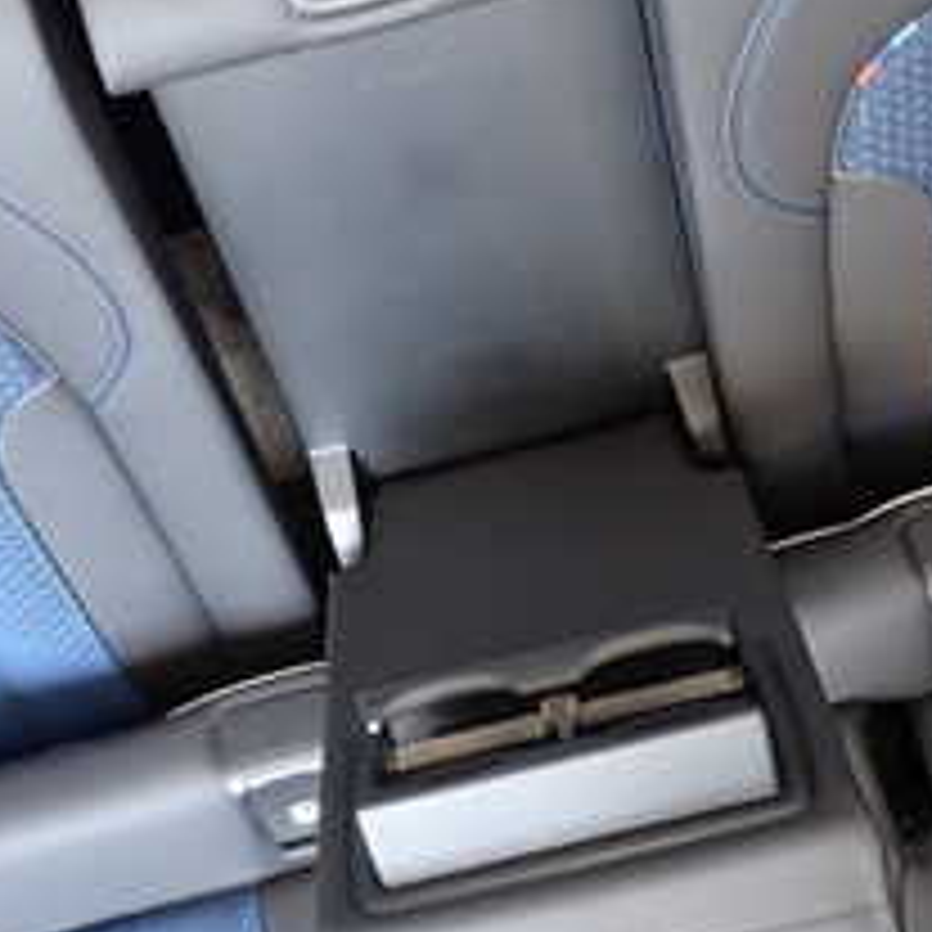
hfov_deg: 26.9
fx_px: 1950
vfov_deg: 26.7
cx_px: 437
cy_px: 275
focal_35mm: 64
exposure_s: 1/50
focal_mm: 4.5
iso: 200
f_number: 2
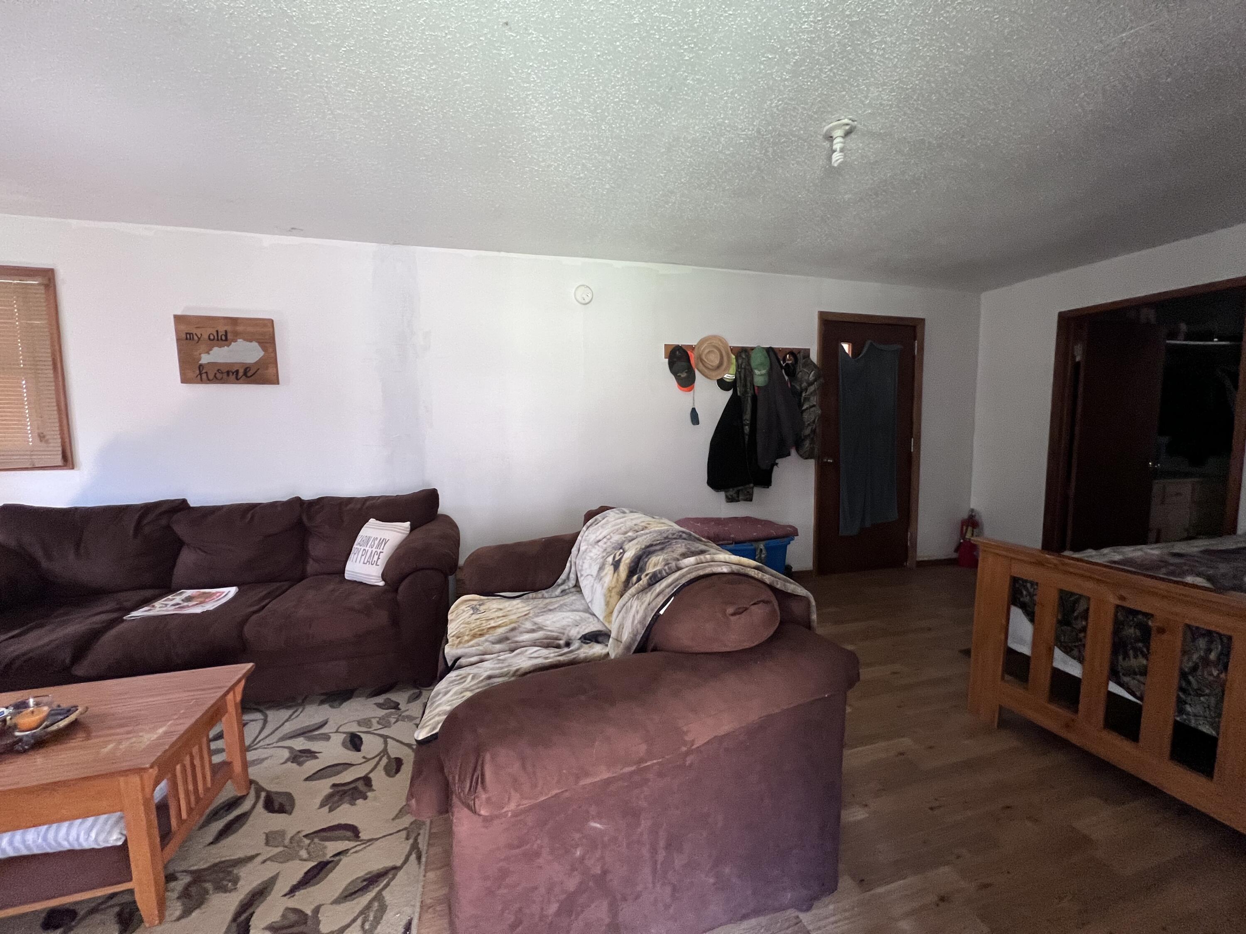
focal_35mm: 13
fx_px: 468
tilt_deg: -6.1
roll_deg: +0.9
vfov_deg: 89.9
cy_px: 467
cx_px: 623
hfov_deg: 106.2
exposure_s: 1/60
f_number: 1.8
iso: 320
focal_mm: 1.57
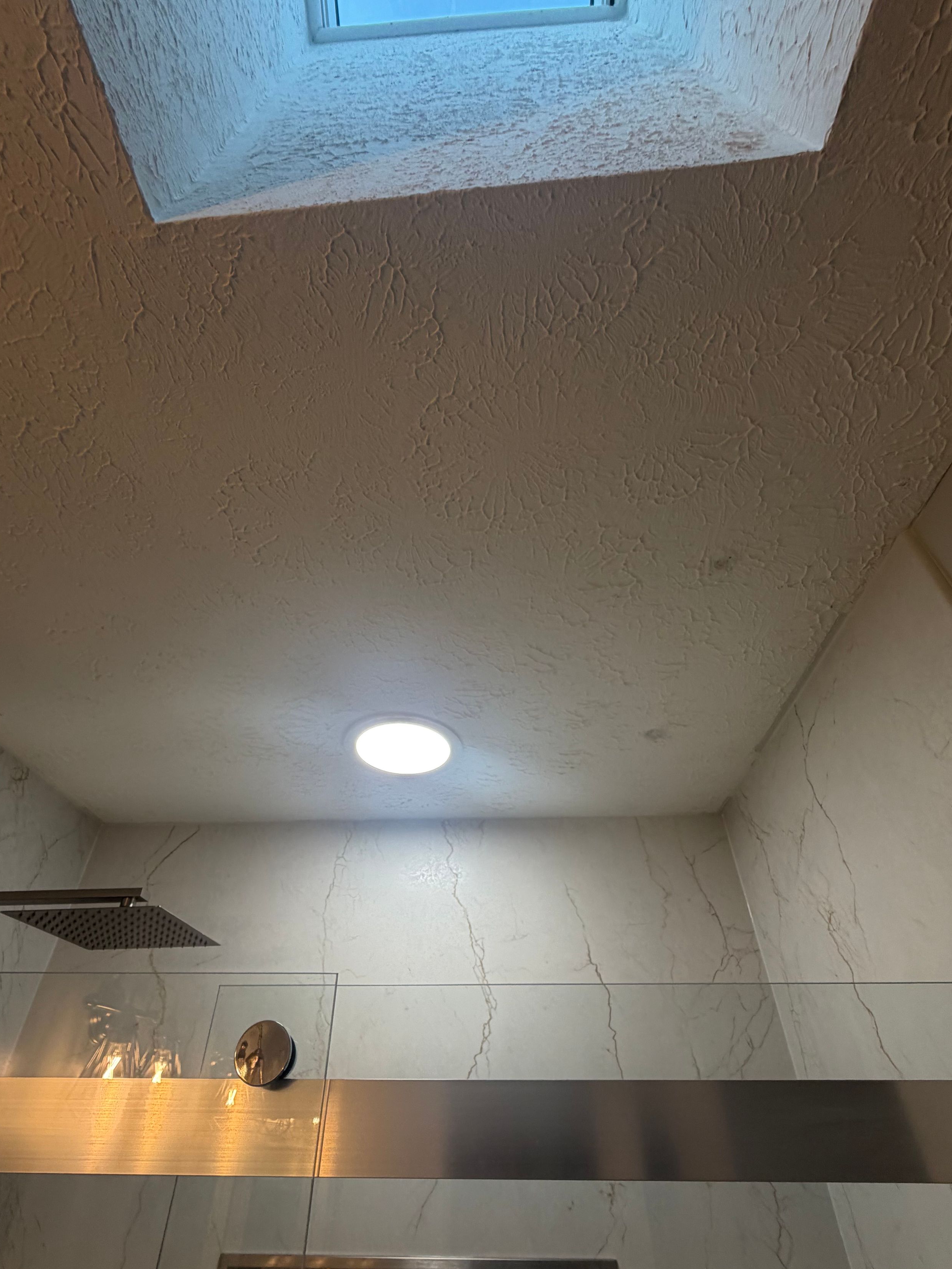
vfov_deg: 91.0
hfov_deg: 74.7
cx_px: 451
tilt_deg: +36.7
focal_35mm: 17
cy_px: 666
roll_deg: +0.8
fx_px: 623
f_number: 2.2
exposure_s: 1/120
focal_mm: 2.22
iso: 64
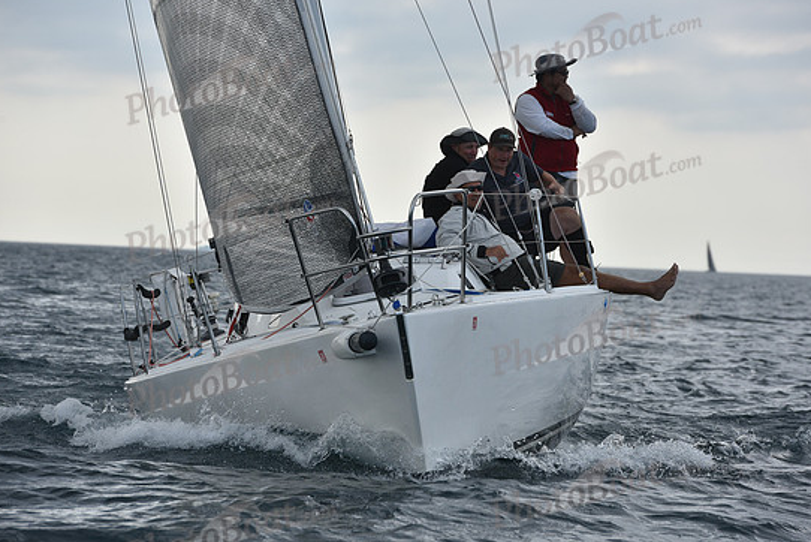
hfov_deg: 9.6
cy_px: 281
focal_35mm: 214
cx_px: 414
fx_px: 4823
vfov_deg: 6.4
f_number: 8
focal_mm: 200
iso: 250
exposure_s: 1/800
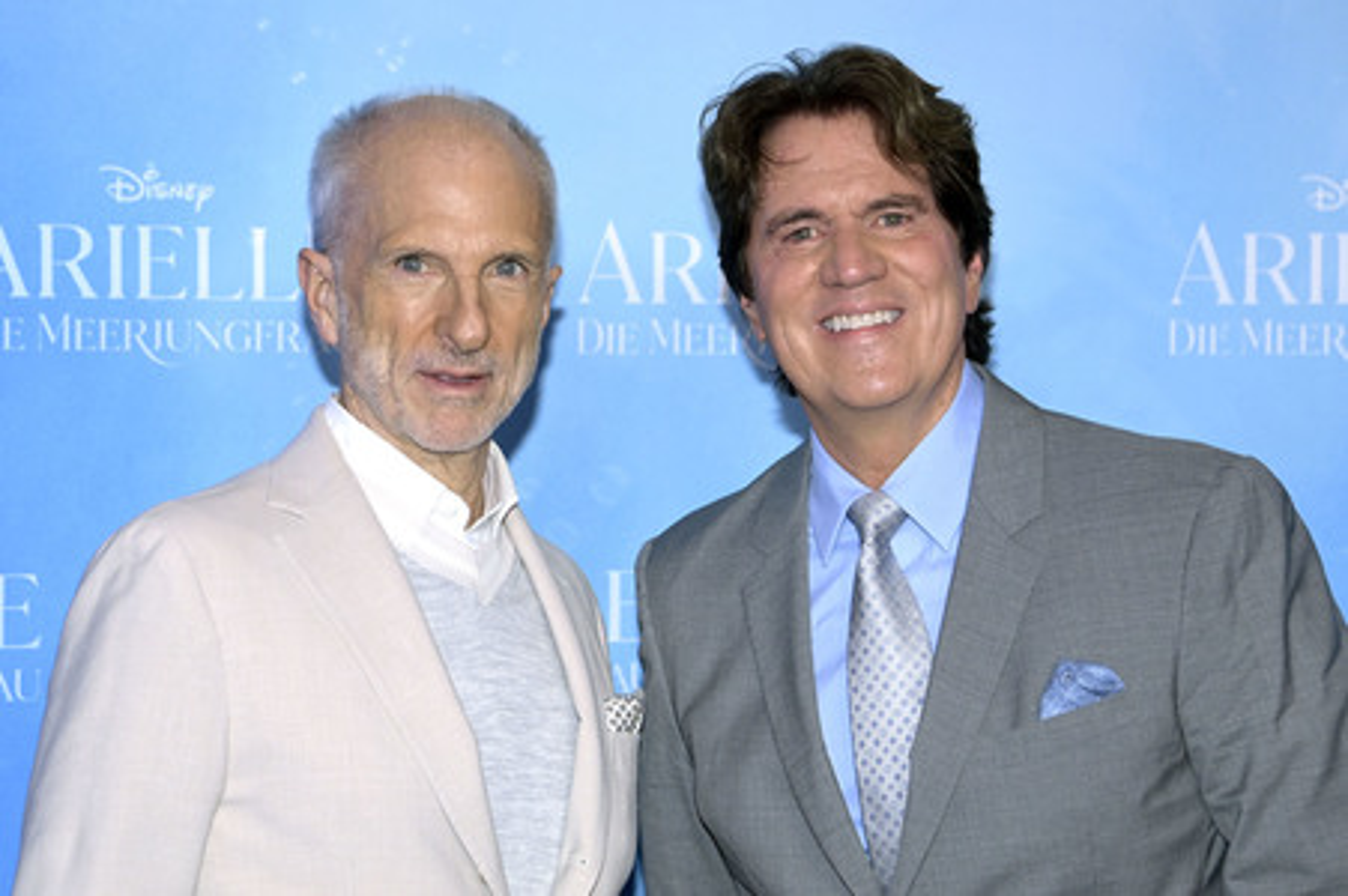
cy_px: 448
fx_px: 4191
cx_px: 674
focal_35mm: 112
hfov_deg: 18.3
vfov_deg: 12.2
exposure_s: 1/250
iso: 2000
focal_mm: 112
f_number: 5.6
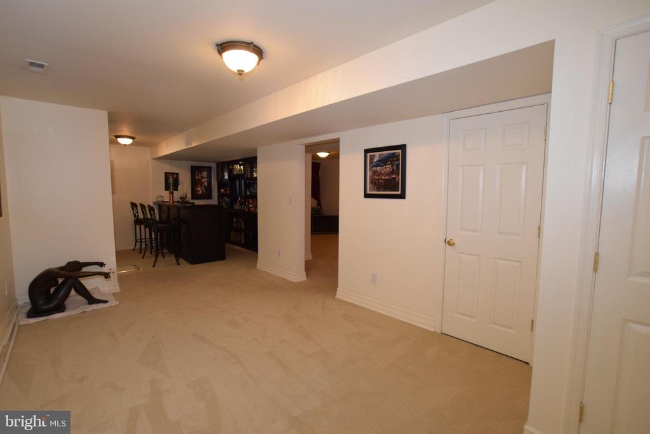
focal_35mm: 16
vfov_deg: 72.1
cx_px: 325
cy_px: 217
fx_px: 298
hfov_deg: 95.0
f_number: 4.5
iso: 1100
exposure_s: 1/60
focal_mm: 11
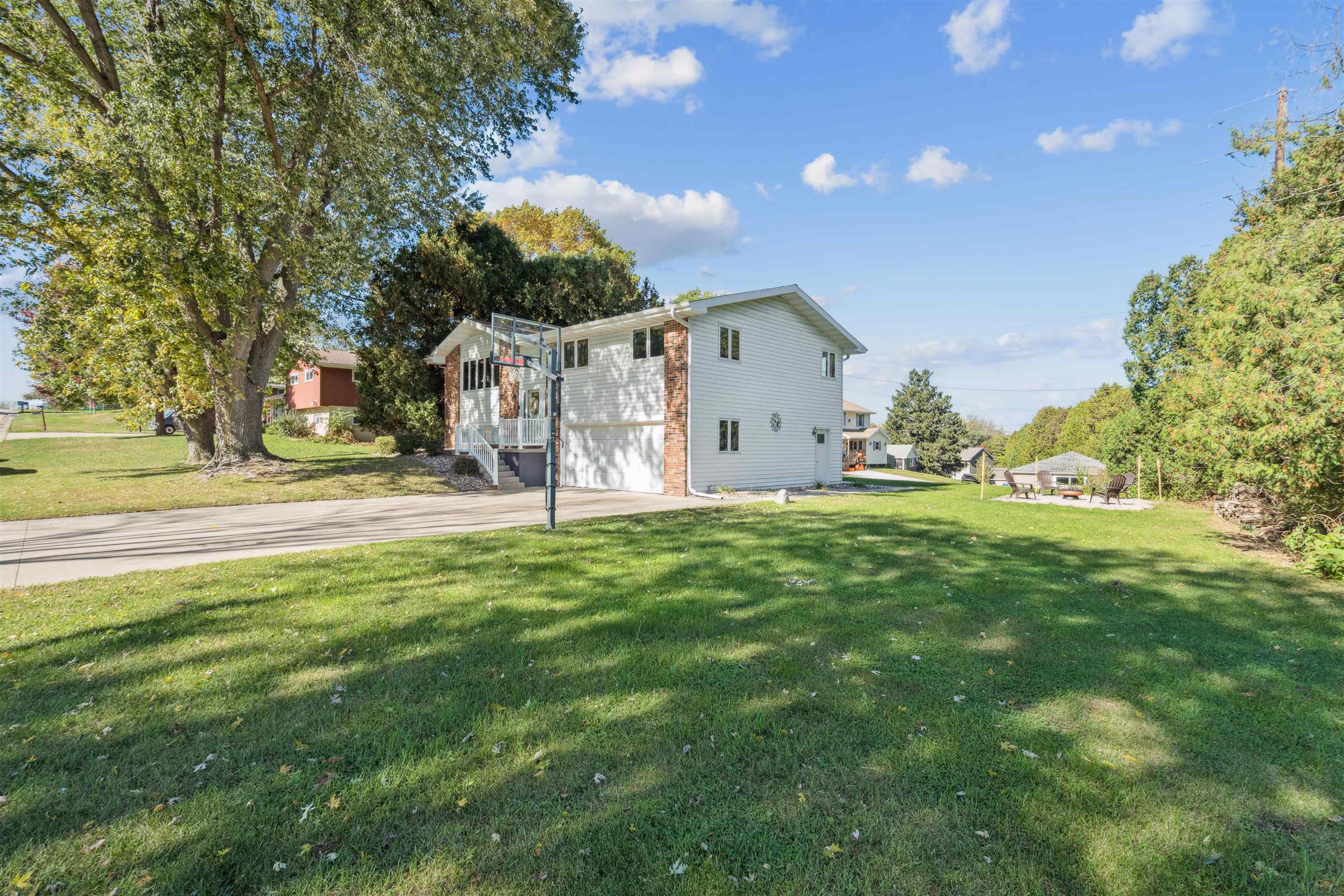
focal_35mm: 16
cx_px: 672
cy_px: 448
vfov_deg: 73.7
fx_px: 597
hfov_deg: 96.7
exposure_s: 1/640
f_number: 10
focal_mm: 16
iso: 800
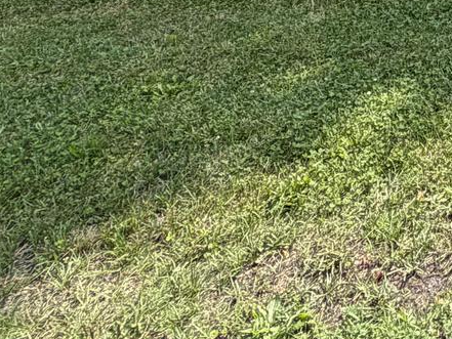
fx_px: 849
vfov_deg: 15.8
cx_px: 751
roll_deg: +0.2
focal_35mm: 65
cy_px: -400
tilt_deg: -3.9
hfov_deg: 22.1
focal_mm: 2.22
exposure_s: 1/679
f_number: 2.2
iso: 40
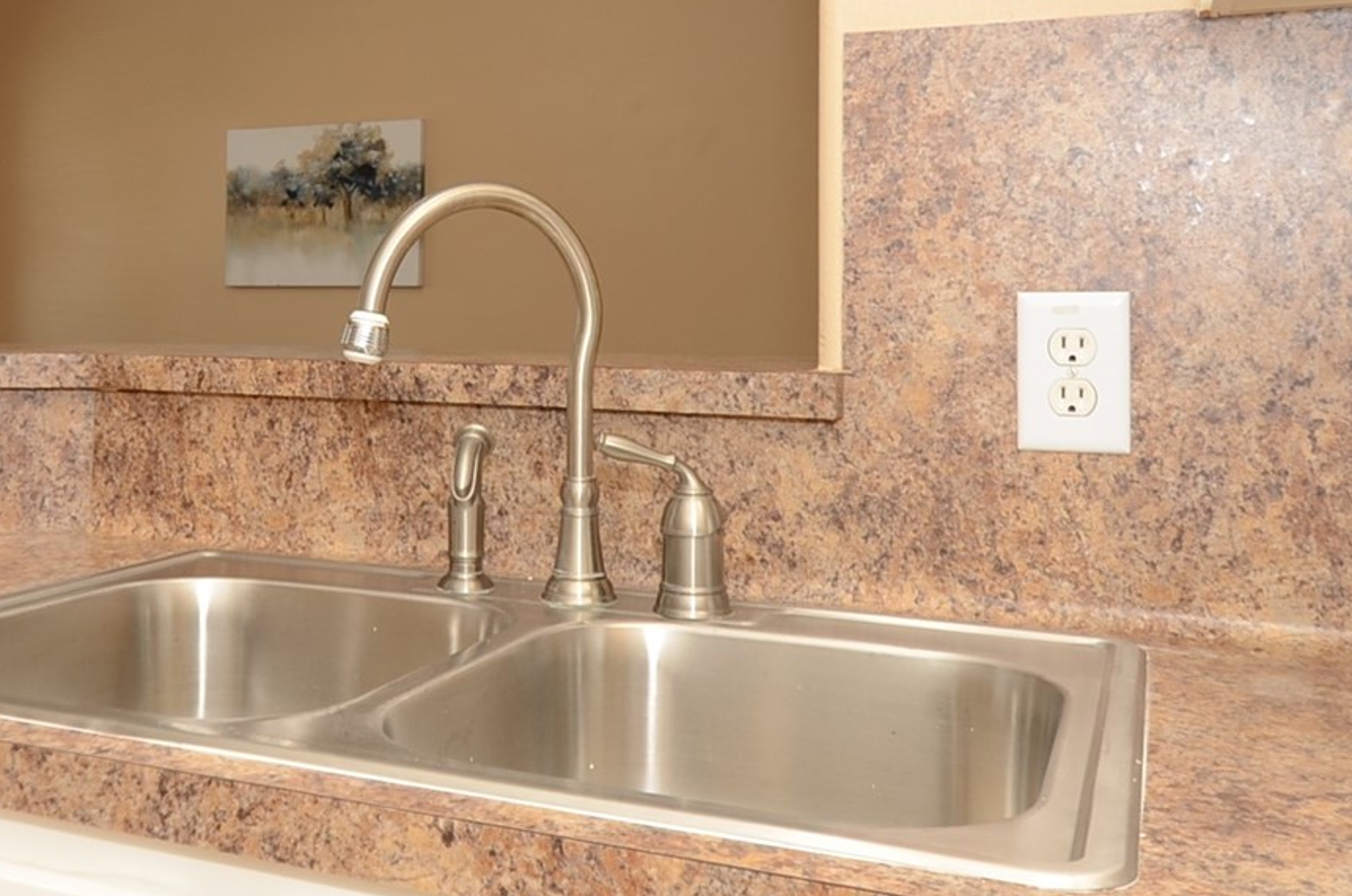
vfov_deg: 34.4
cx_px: 410
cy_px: 259
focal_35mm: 38
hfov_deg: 49.5
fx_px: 1424
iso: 160
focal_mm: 10
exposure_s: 1/60
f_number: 4.5
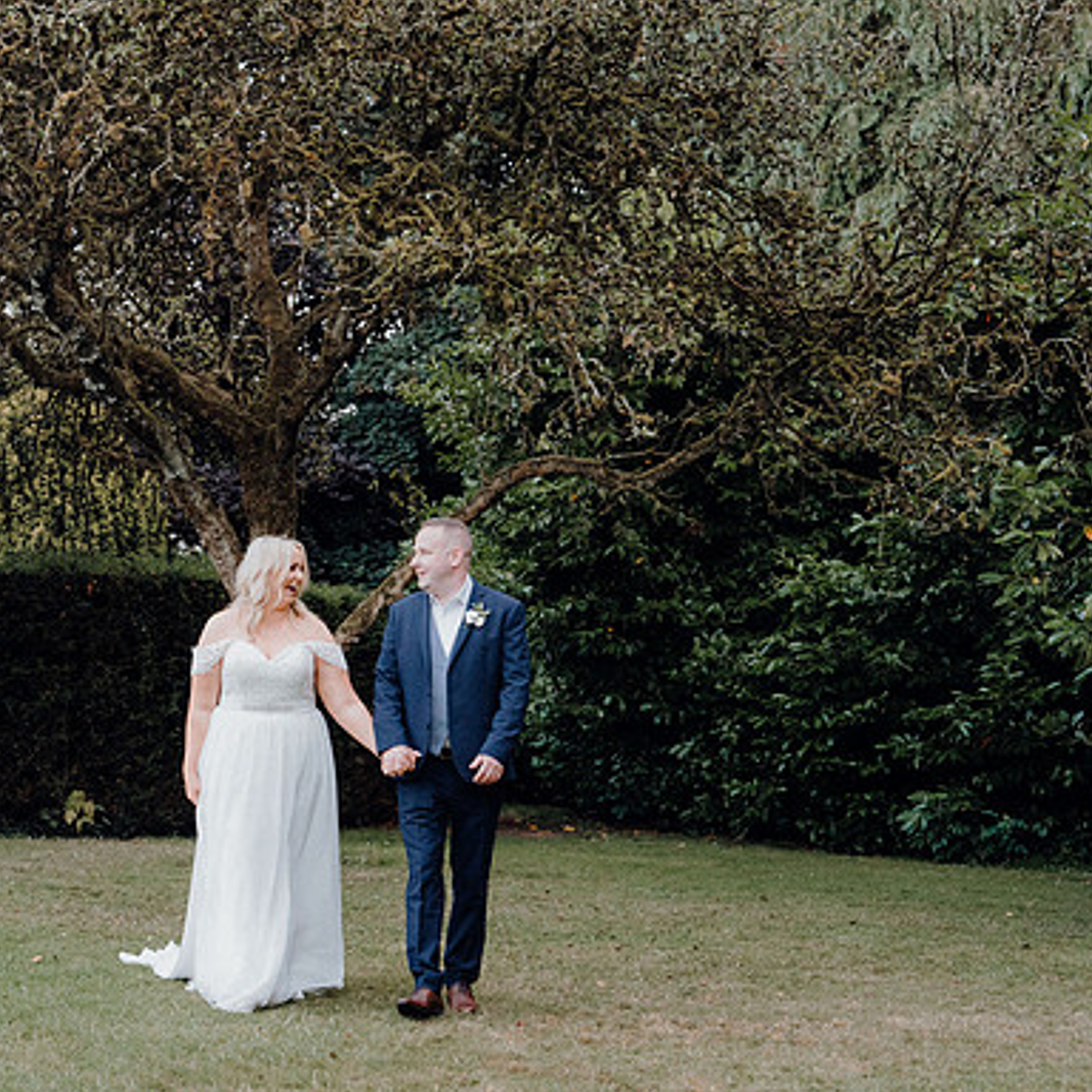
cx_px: 395
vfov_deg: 29.1
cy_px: 547
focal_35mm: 59
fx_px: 2106
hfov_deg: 28.9
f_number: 3.5
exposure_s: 1/160
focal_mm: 46
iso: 5000
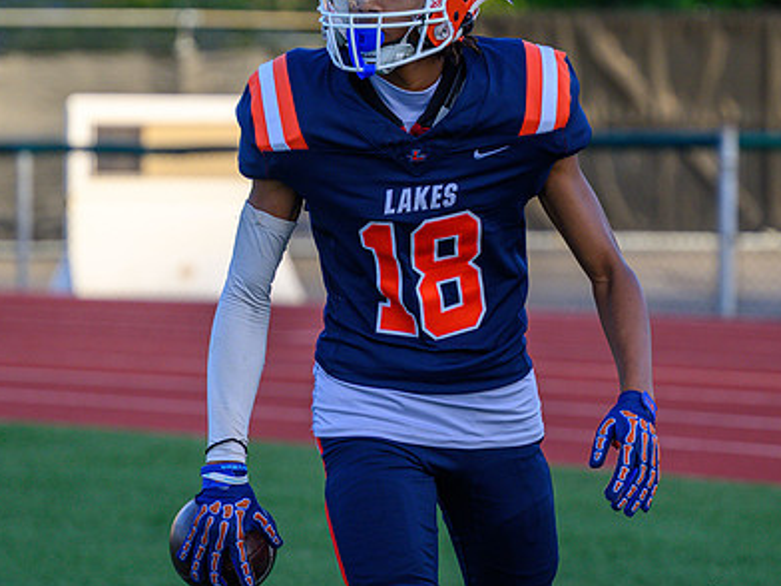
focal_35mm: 230
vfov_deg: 6.5
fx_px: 5189
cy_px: 205
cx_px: 469
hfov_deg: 8.6
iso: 900
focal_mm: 145
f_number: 4
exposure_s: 1/2000
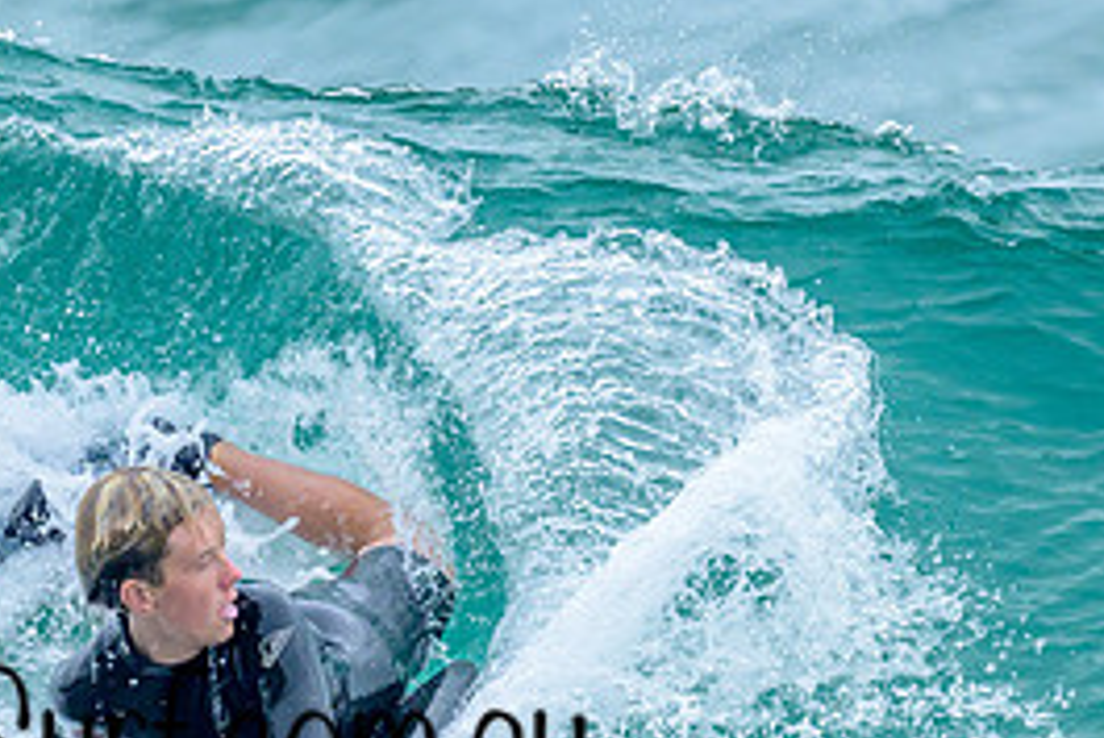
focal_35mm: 2403
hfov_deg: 0.9
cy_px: 777
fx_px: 73729
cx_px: 547
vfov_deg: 0.6
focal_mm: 800
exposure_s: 1/2500
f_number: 6.3
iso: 800
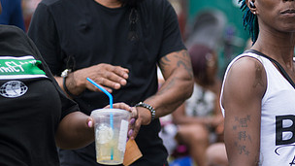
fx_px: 1877
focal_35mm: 240
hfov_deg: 9.0
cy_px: 70
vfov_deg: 5.1
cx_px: 258
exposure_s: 1/400
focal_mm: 120
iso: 640
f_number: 4
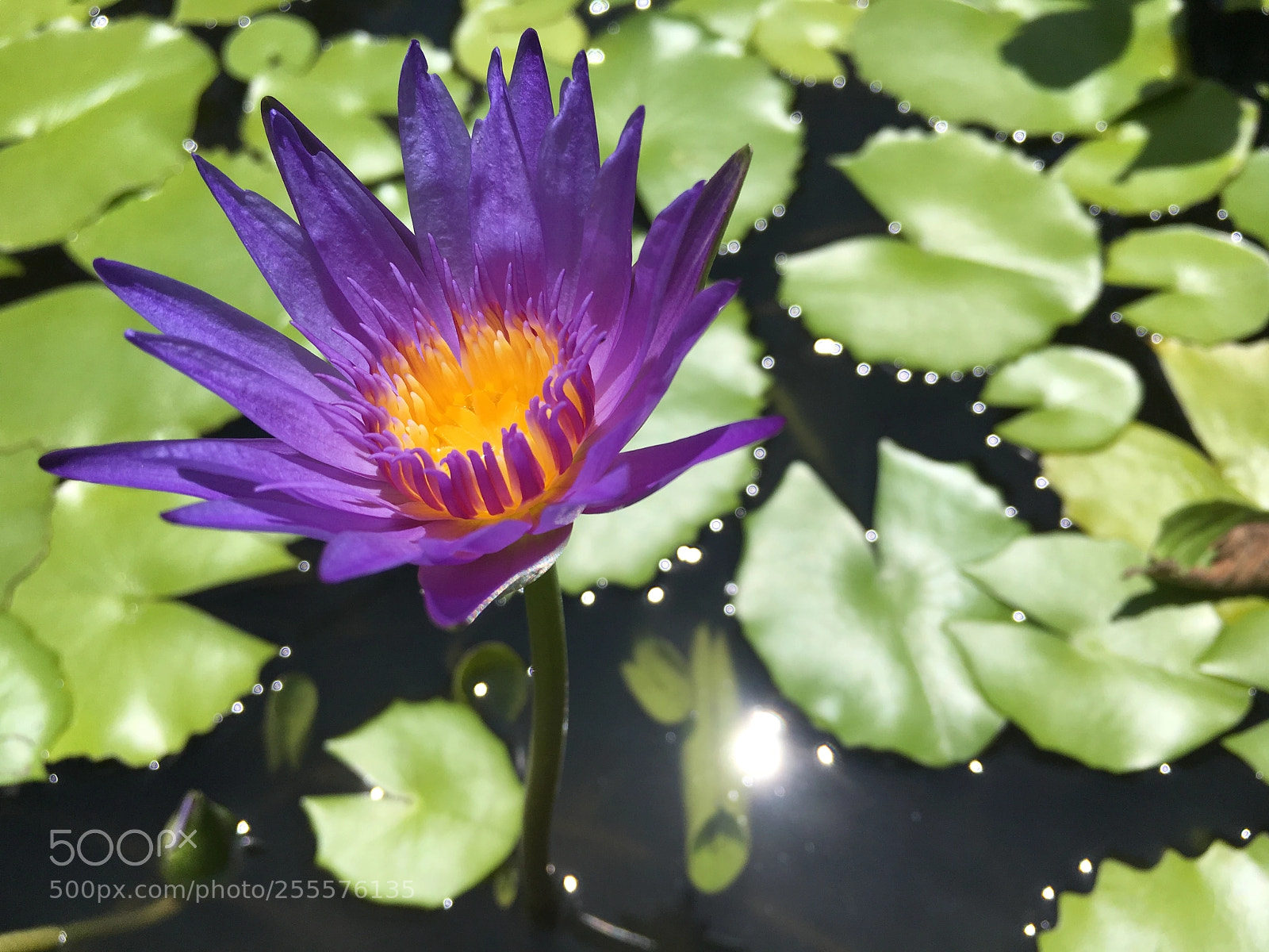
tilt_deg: -58.3
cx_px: 634
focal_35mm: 29
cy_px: 476
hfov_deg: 61.7
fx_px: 1063
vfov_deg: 48.2
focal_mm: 4.15
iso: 25
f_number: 2.2
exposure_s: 1/2481
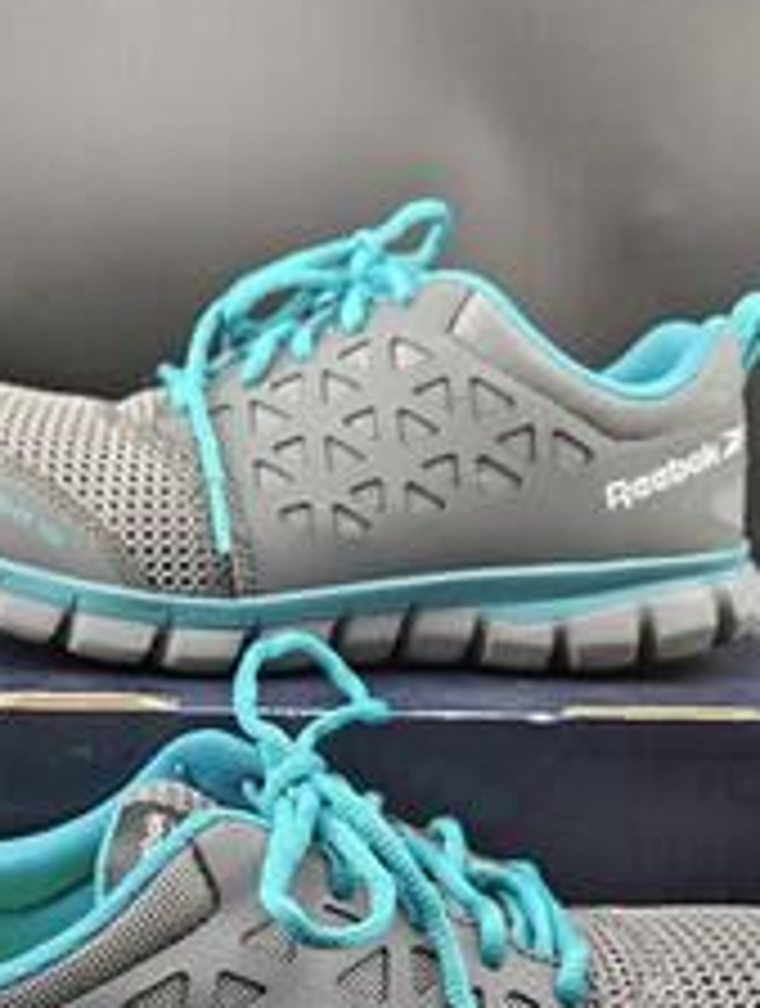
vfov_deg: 46.5
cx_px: 333
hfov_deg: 36.9
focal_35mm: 39
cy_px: 720
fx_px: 1137
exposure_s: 1/120
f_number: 1.8
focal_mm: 5.4
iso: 125
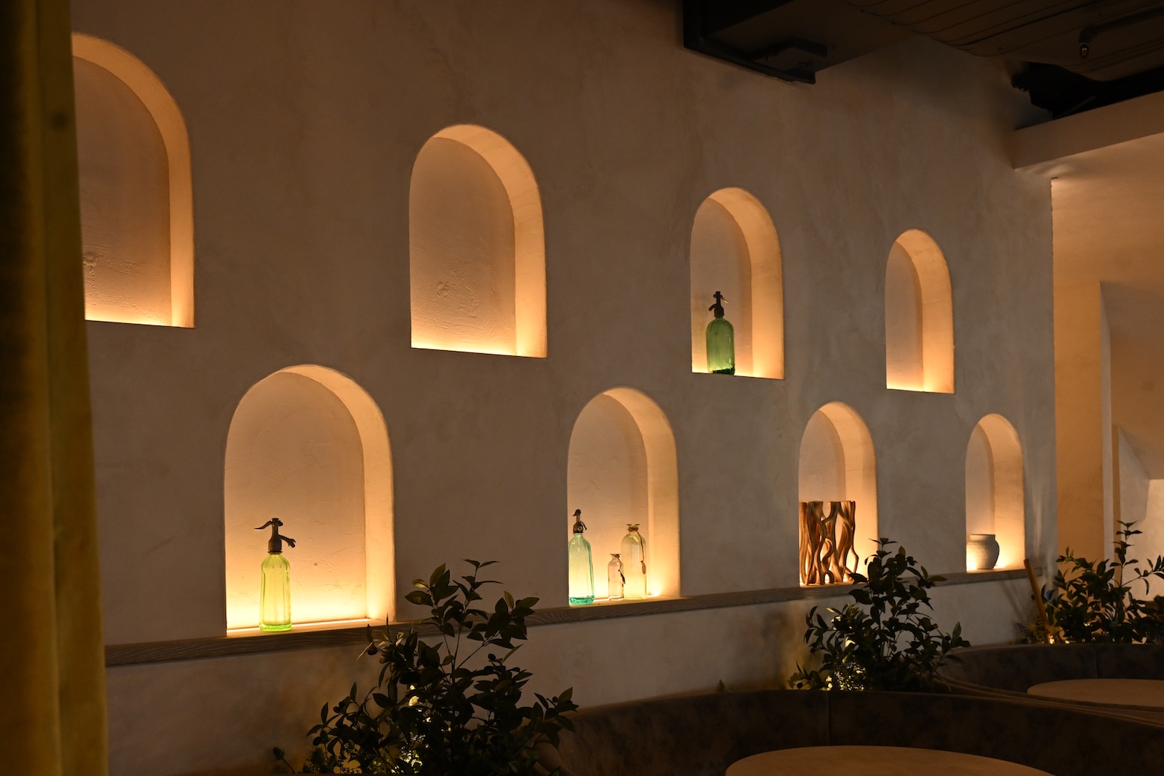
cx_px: 521
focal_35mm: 36
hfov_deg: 53.0
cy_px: 497
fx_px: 1164
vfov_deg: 36.6
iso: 1250
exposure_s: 1/125
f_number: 5.6
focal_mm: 28
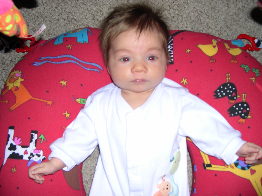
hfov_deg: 49.0
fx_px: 288
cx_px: 131
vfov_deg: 37.7
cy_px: 98
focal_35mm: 38
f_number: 2.8
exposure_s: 1/60
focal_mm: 8
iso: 100
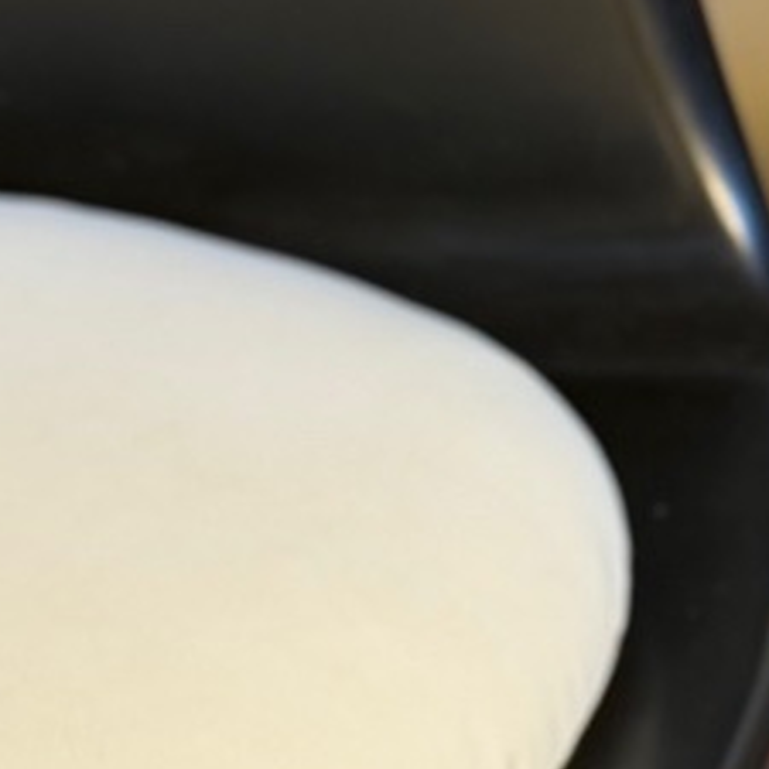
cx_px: -191
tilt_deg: -36.2
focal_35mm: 226
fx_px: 5680
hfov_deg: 7.7
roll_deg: +8.6
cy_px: 649
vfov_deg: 7.7
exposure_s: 1/50
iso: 80
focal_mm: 6.76
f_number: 1.78
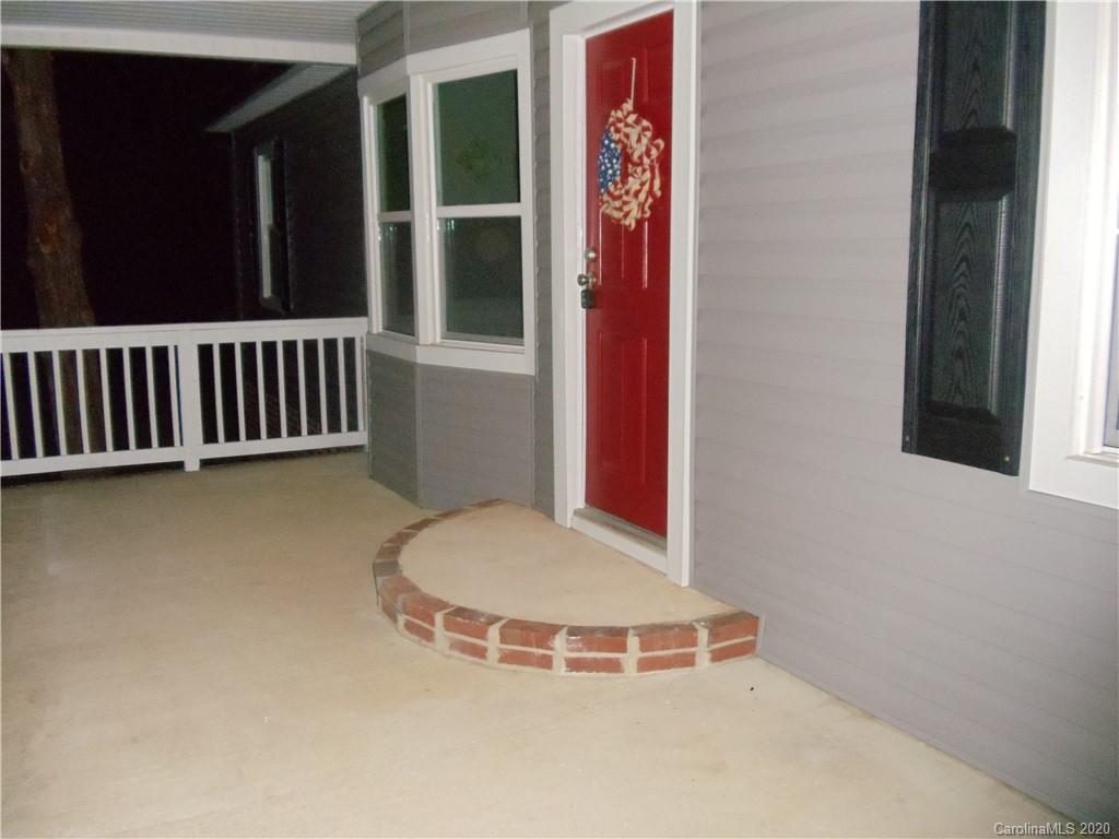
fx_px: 1422
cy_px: 420
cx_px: 560
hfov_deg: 42.9
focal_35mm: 44
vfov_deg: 32.9
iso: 800
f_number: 3.5
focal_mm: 6
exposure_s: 1/30
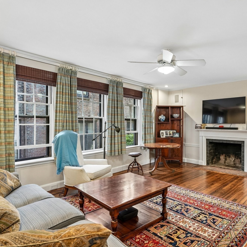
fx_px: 178
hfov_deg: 67.9
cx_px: 162
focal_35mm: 22
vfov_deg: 69.6
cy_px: 124
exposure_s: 1/5
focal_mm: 17
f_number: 8
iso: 400
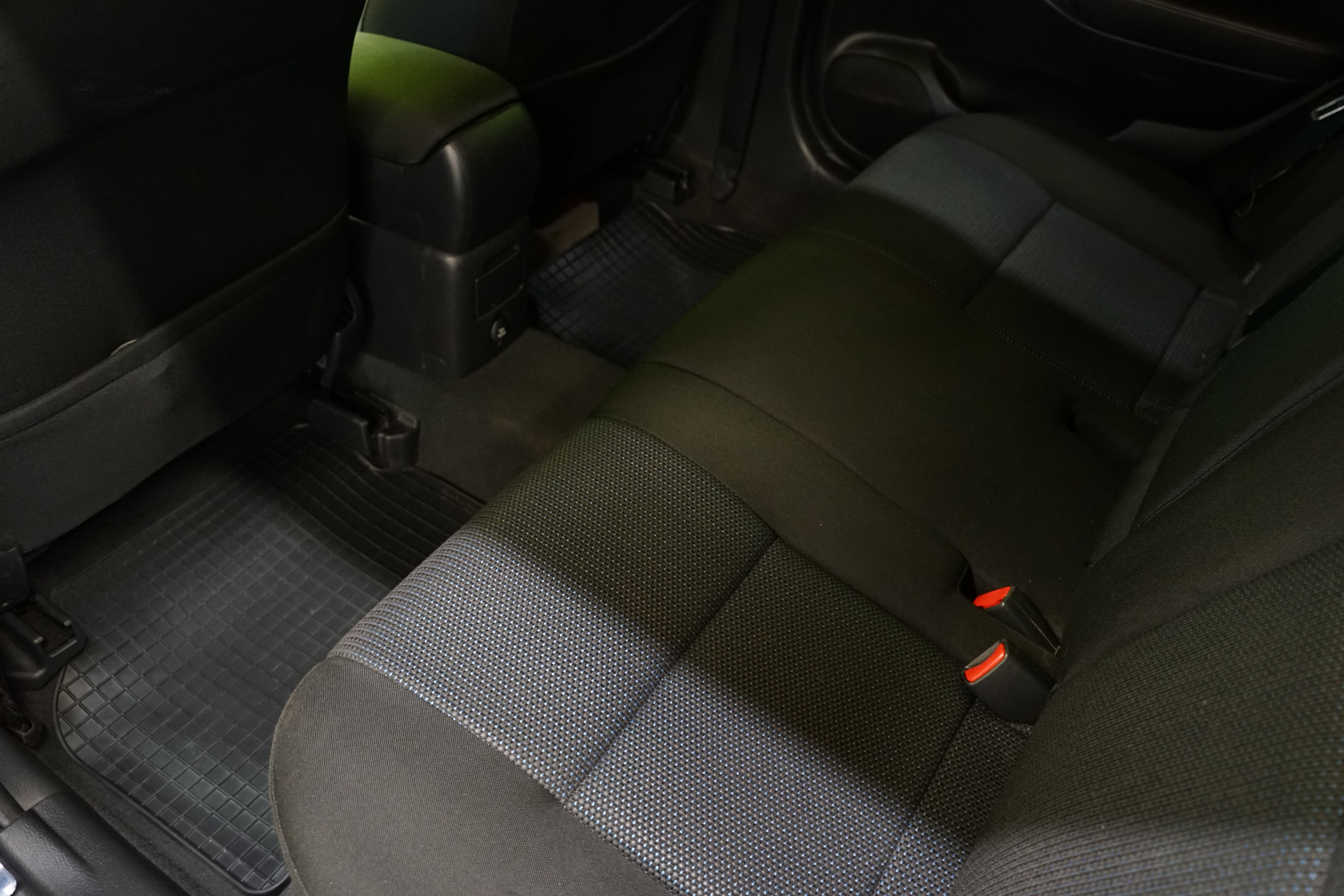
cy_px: 448
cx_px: 672
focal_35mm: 28
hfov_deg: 65.5
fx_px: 1045
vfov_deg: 46.4
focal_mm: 28
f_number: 4.5
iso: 3200
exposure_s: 1/20
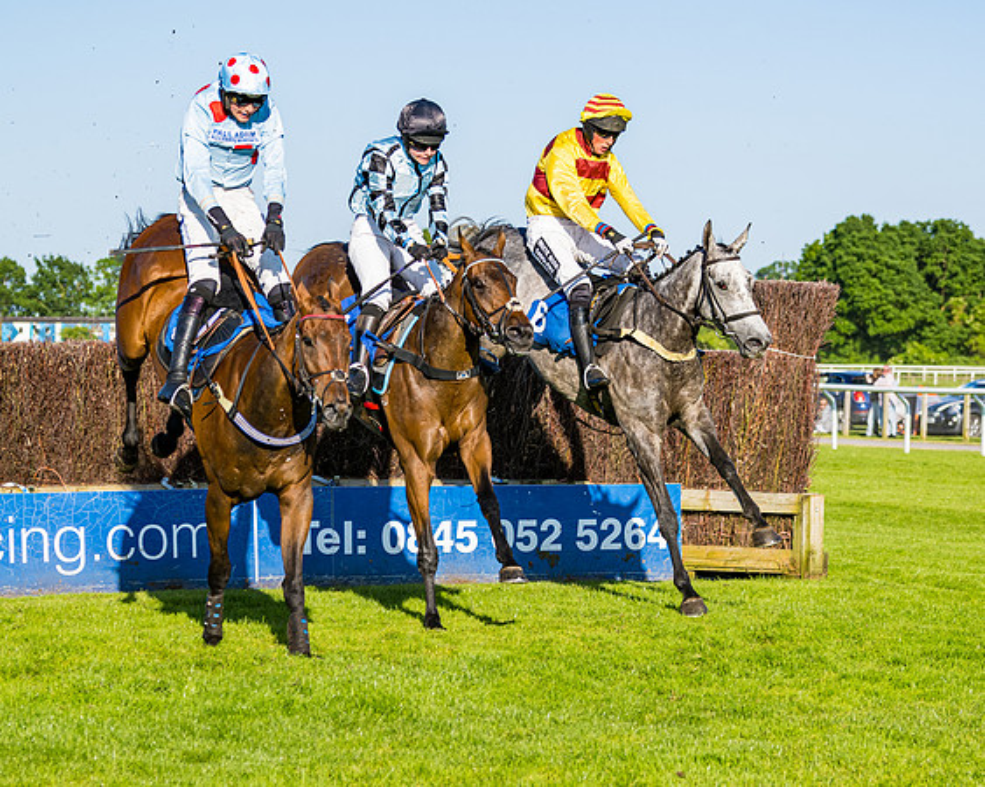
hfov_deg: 15.4
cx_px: 550
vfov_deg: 12.3
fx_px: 3637
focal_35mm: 125
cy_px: 576
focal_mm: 70
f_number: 4
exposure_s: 1/2000
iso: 200
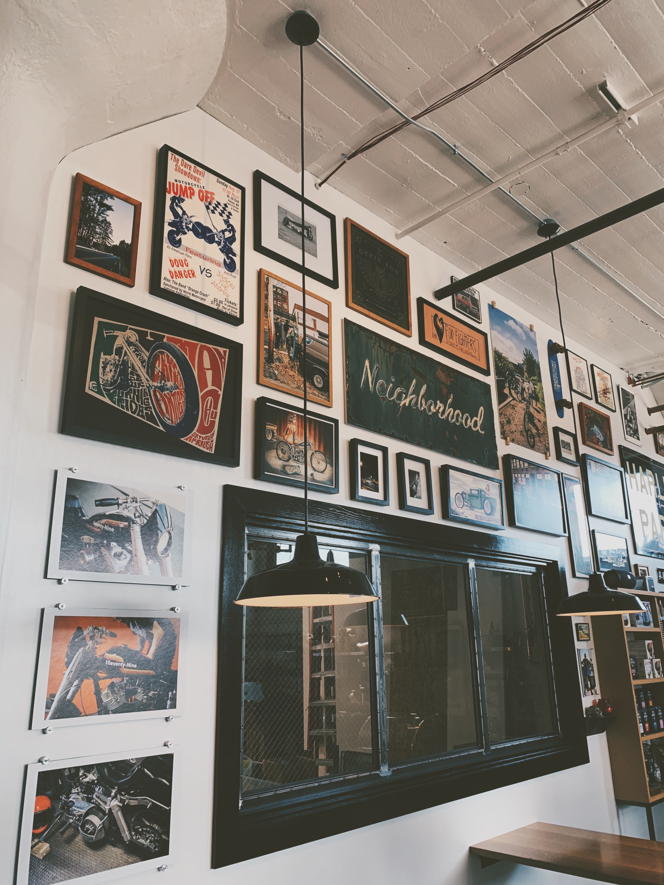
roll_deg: +0.7
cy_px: 442
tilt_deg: +21.3
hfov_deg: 53.1
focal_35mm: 26
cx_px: 332
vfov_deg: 67.3
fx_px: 665
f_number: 1.8
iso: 64
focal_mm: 4.25
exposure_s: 1/120
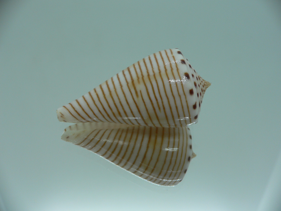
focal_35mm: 35
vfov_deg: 40.7
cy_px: 106
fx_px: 284
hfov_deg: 52.6
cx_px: 140
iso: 80
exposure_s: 1/60
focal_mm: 4.6
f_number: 2.8
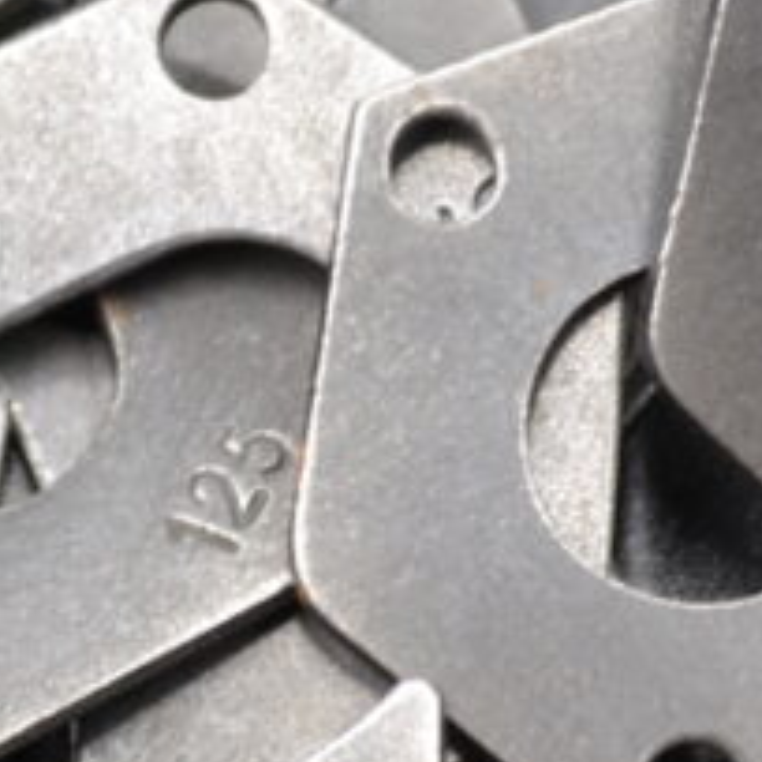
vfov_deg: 4.7
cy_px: 459
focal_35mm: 375
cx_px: 26
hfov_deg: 4.7
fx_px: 9339
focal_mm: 50
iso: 400
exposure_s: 1/25
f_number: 5.6
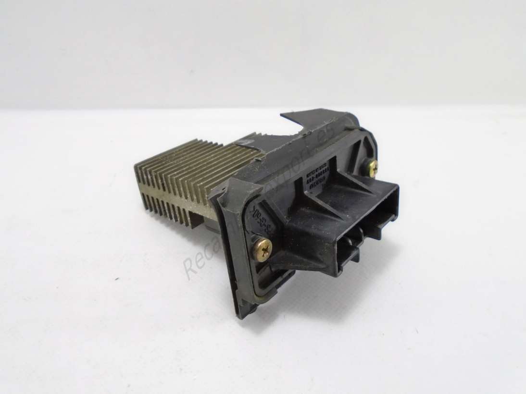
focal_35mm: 26
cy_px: 197
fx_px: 395
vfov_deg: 53.0
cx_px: 263
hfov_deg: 67.3
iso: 200
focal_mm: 4.6
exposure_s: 1/30
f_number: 3.2
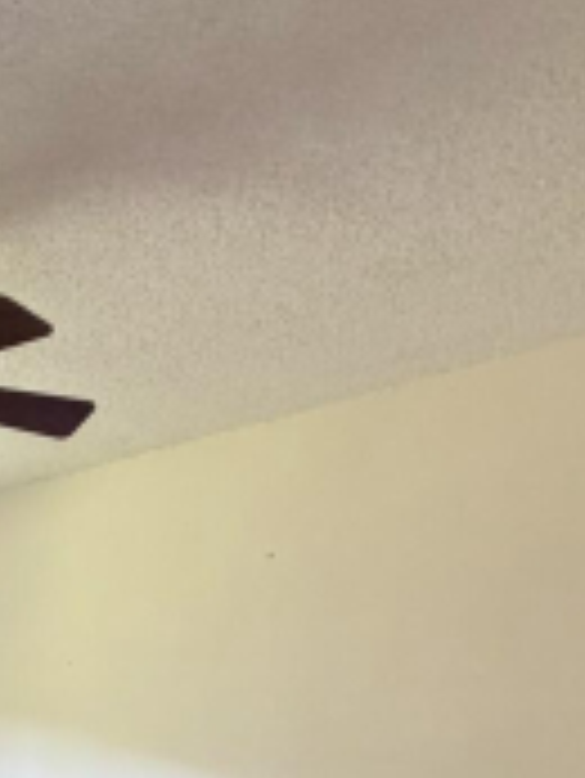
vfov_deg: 29.3
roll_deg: -1.4
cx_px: -279
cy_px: 987
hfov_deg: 22.5
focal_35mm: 54
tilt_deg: -8.2
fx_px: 1215
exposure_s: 1/117
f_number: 2.2
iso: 320
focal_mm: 2.22
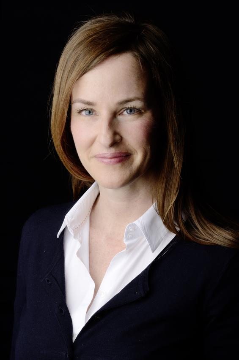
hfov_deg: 10.7
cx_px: 120
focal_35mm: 128
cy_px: 180
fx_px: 1275
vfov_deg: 16.1
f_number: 10
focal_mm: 85
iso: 100
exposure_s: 1/160
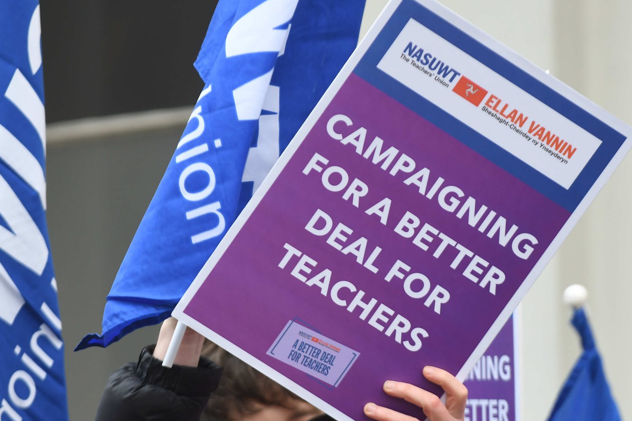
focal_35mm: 444
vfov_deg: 3.1
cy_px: 230
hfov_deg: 4.6
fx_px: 7792
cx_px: 320
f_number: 6.3
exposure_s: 1/160
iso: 500
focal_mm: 200
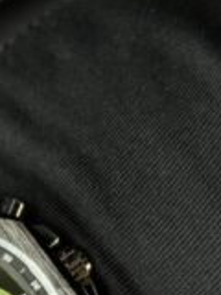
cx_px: -31
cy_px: 464
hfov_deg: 8.6
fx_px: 1464
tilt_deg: -82.8
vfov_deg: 11.0
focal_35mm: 172
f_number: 1.78
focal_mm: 6.76
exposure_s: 1/100
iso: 50
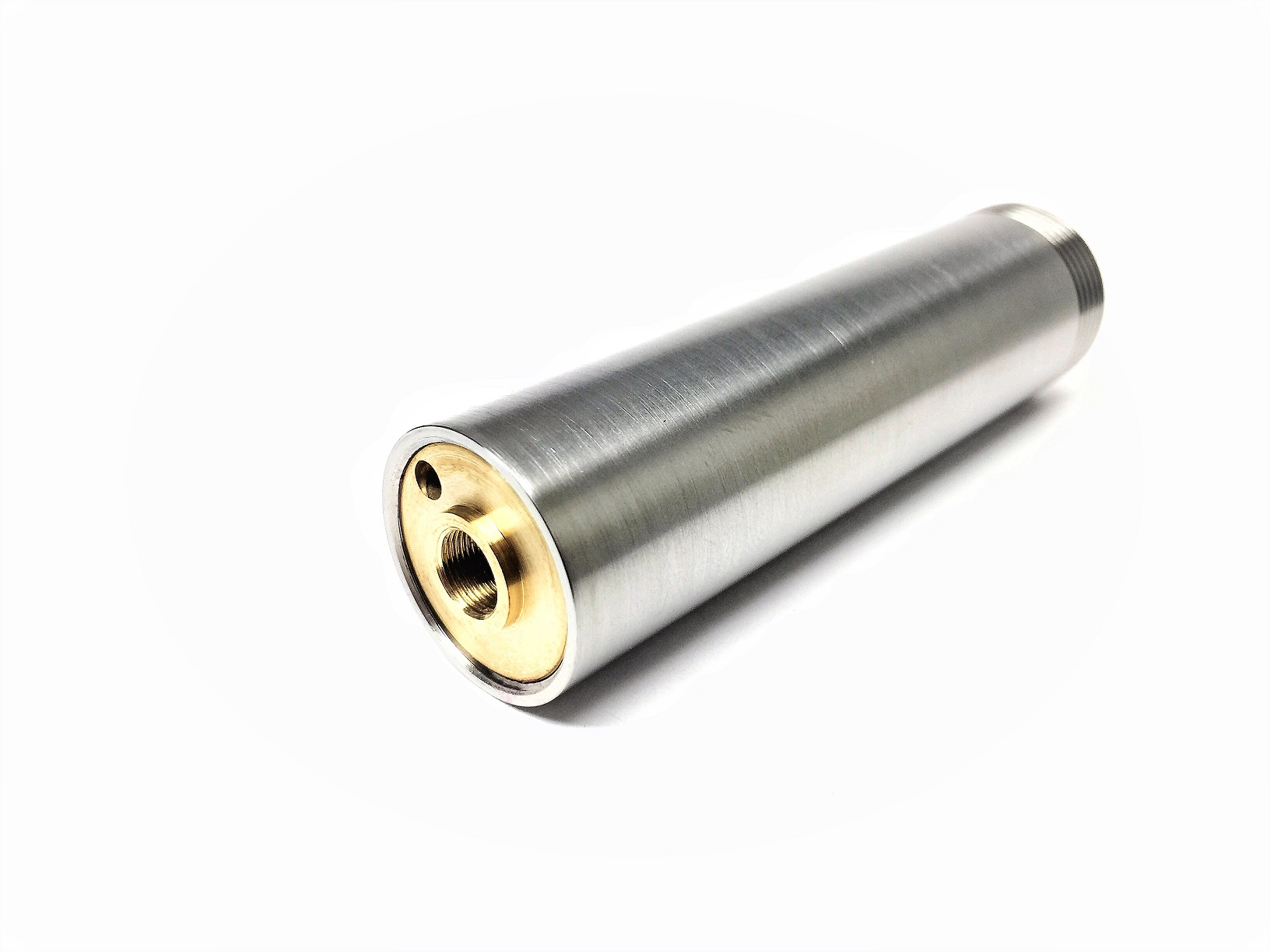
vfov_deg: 48.2
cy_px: 476
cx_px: 635
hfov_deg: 61.7
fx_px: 1064
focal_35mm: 29
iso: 40
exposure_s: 1/33
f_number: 2.2
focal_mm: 4.15
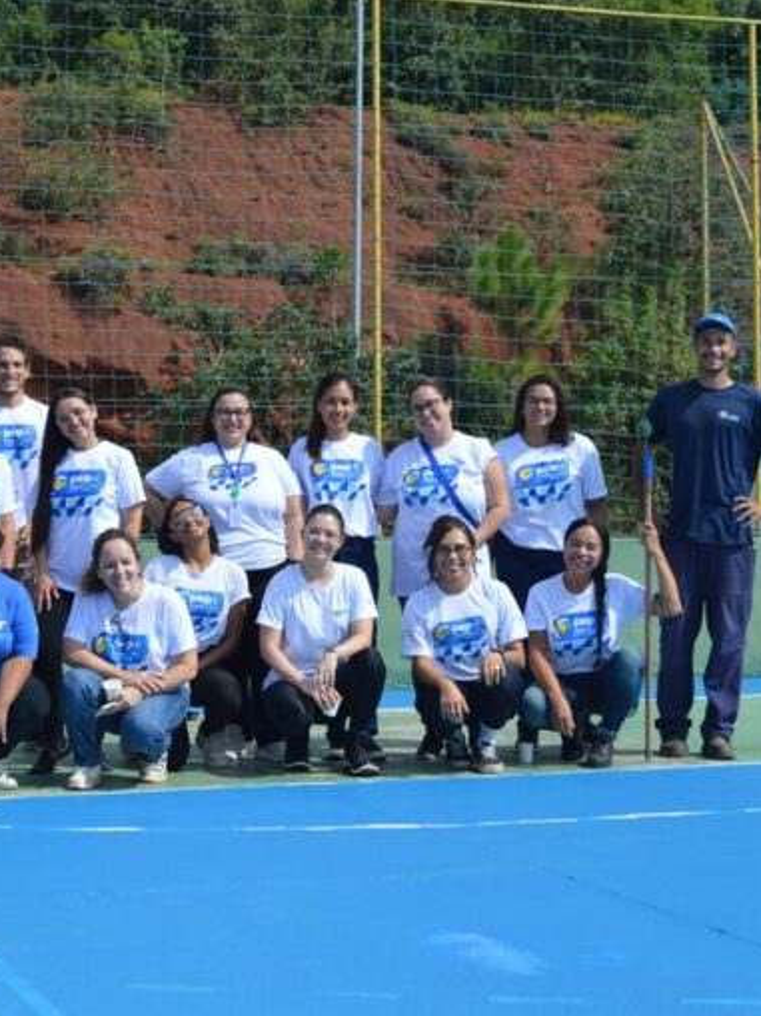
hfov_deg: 19.7
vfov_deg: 26.3
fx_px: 2172
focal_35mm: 74
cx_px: 146
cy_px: 508
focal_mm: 34
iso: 400
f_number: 6.3
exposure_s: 1/1600
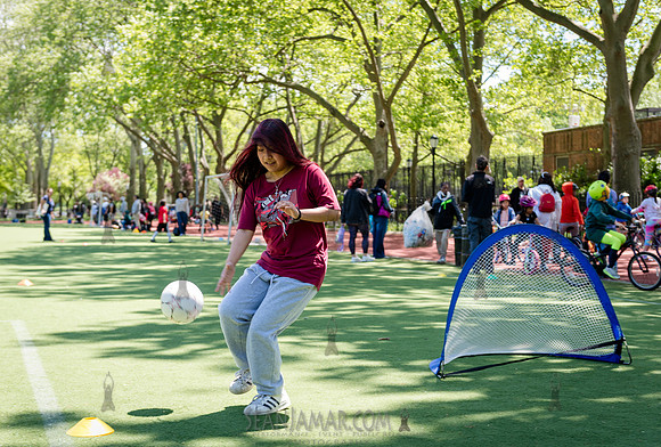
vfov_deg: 24.3
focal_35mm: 56
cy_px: 222
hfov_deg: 35.3
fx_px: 1039
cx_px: 323
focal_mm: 55
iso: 200
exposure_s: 1/250
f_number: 3.5
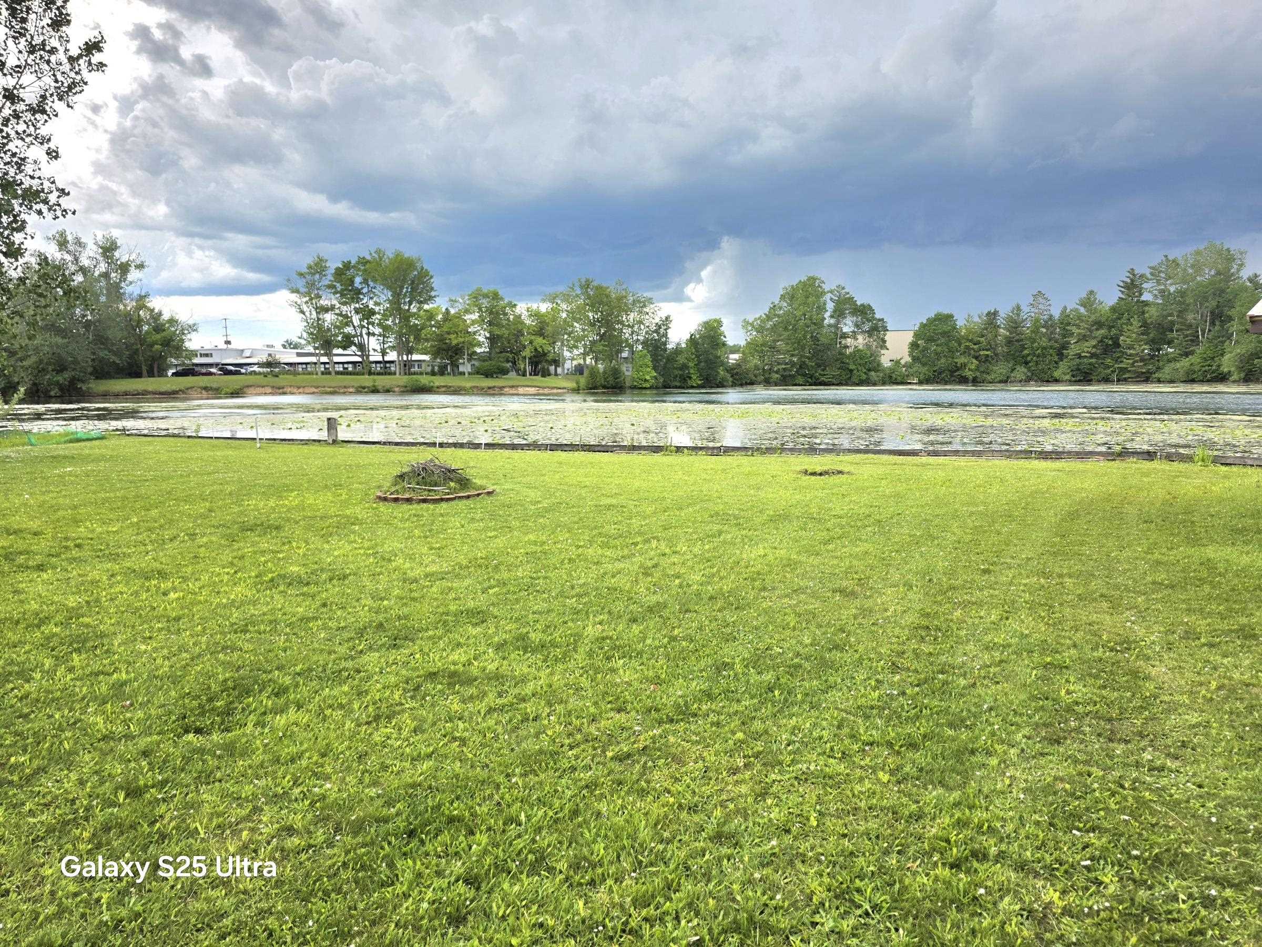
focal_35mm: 23
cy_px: 474
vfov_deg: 58.9
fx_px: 839
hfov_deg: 73.9
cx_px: 631
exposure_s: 1/3333
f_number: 1.7
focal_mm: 6.3
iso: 80
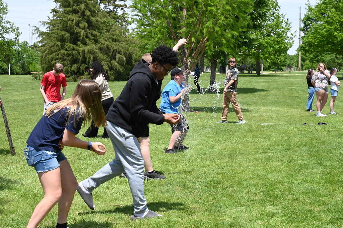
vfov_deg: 19.4
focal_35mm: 70
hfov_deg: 28.9
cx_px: 172
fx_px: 666
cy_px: 114
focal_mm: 70
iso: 800
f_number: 13
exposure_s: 1/640
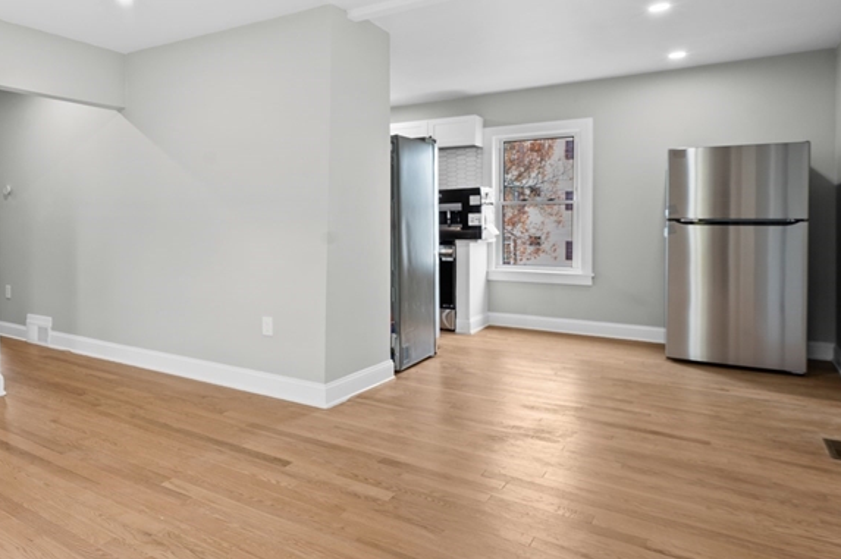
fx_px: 584
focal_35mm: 25
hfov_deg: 64.5
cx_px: 156
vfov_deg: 51.1
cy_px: 250
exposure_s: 1/5
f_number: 8
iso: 250
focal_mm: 14
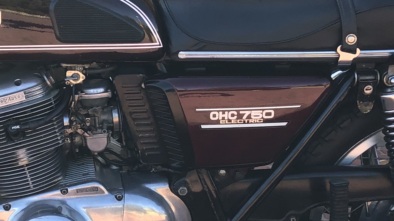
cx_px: 85
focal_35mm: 89
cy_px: 123
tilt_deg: -10.6
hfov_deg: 23.6
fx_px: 930
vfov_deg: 13.6
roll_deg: -0.1
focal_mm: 3.99
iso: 20
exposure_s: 1/375
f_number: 1.8
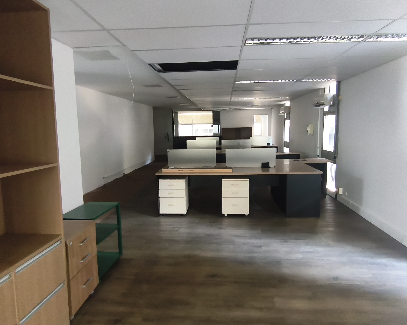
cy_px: 163
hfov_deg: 77.6
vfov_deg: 65.5
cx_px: 203
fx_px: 253
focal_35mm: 21
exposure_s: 1/30
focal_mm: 1.65
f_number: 2.2
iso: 800
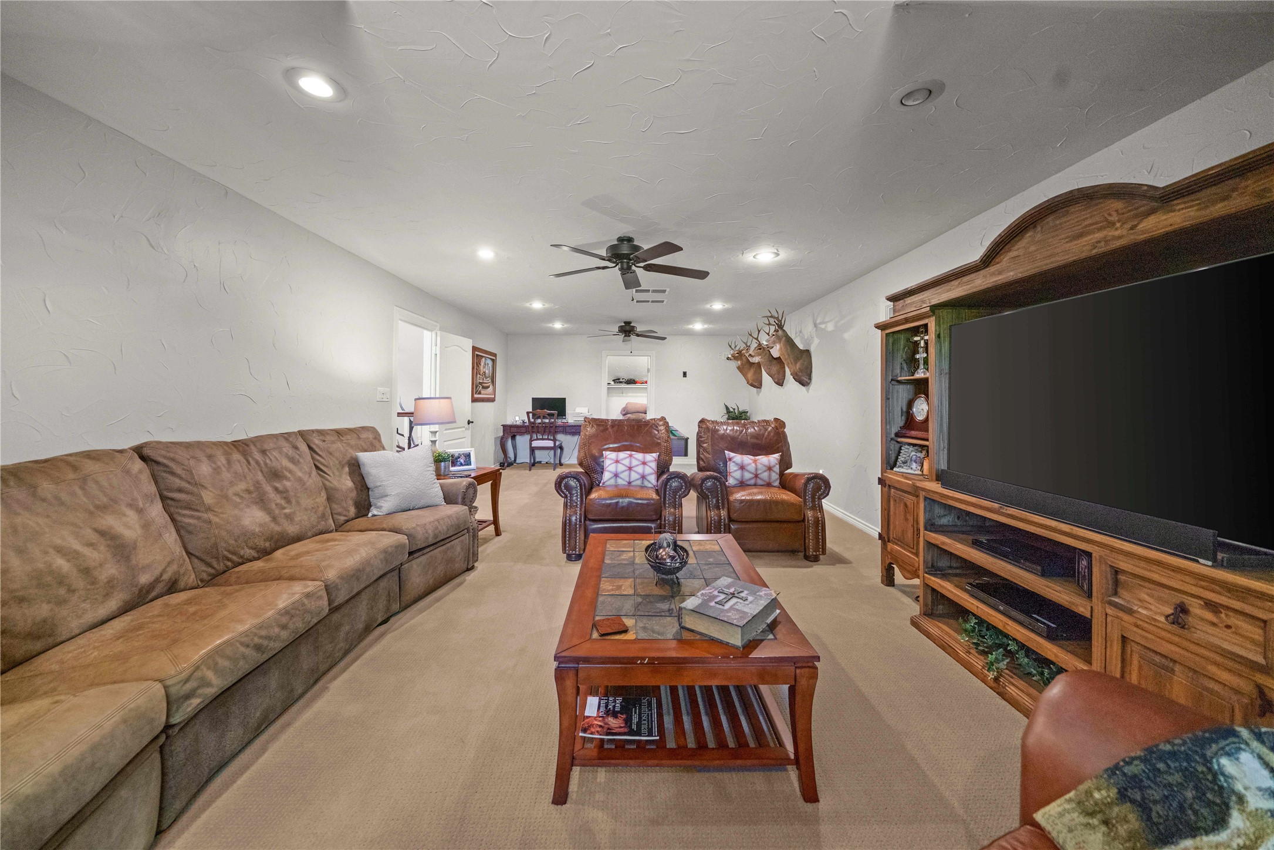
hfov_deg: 112.6
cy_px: 425
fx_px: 425
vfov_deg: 90.0
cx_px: 637
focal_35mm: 12
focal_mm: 12
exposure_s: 1/30
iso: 1600
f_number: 5.6
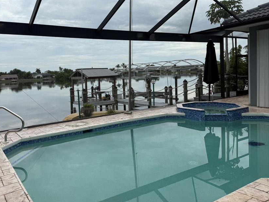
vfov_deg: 46.6
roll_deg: +2.5
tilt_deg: -2.8
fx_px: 233
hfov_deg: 59.2
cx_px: 102
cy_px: 86
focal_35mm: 30
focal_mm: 6.76
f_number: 1.78
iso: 80
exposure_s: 1/2611
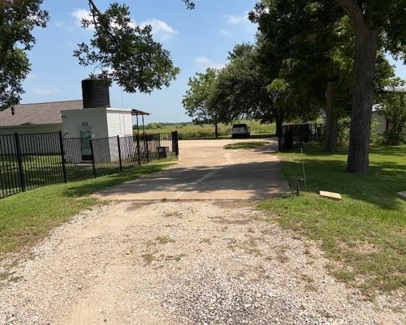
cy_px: 165
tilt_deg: -6.4
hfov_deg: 62.2
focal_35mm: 28
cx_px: 199
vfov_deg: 51.5
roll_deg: +4.0
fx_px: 336
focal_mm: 5.96
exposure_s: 1/6329
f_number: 1.6
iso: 64
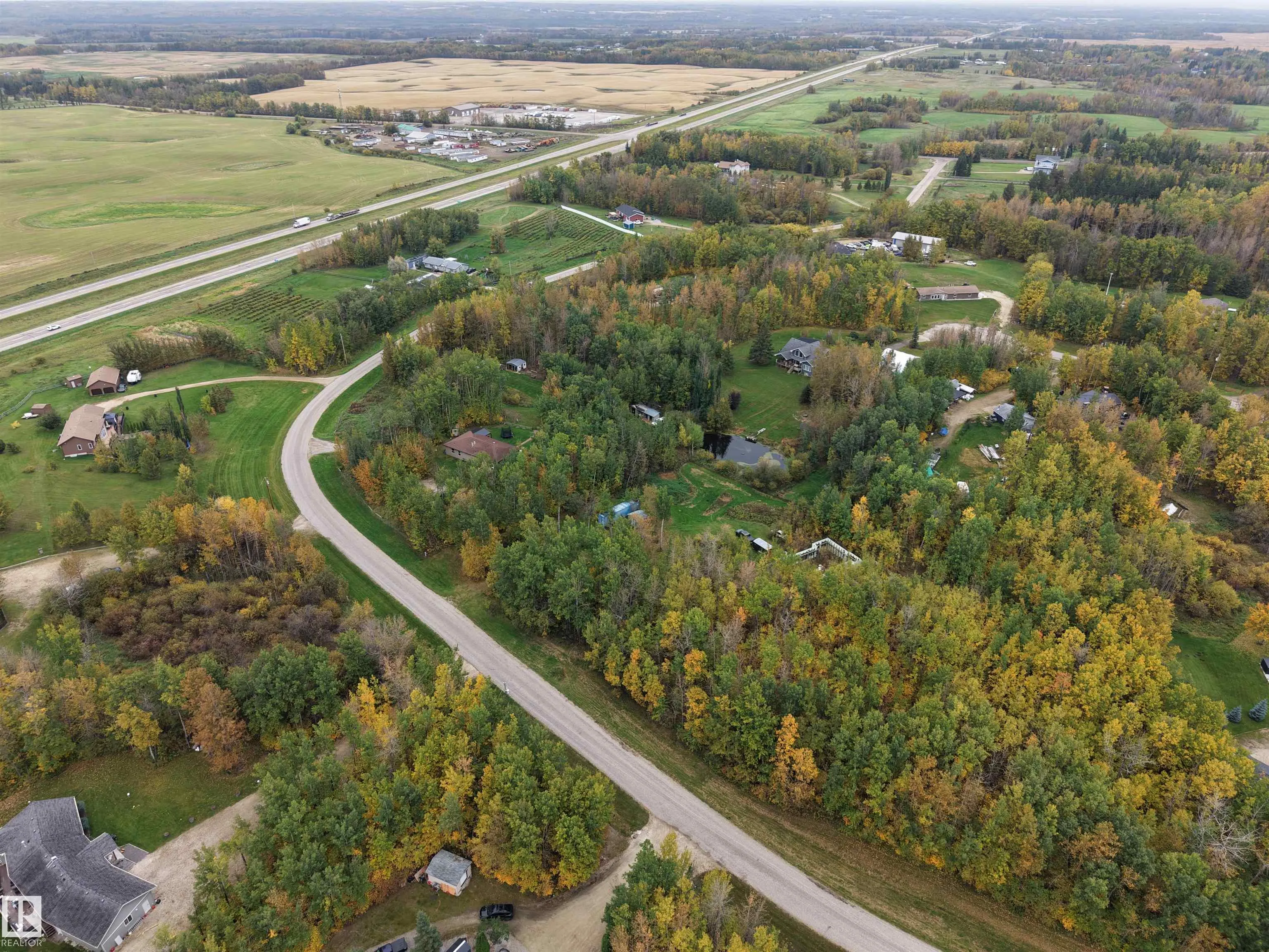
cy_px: 476
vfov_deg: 58.9
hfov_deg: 73.9
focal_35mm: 23
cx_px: 634
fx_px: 843
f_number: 1.8
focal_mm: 8.67
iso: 100
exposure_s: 1/350
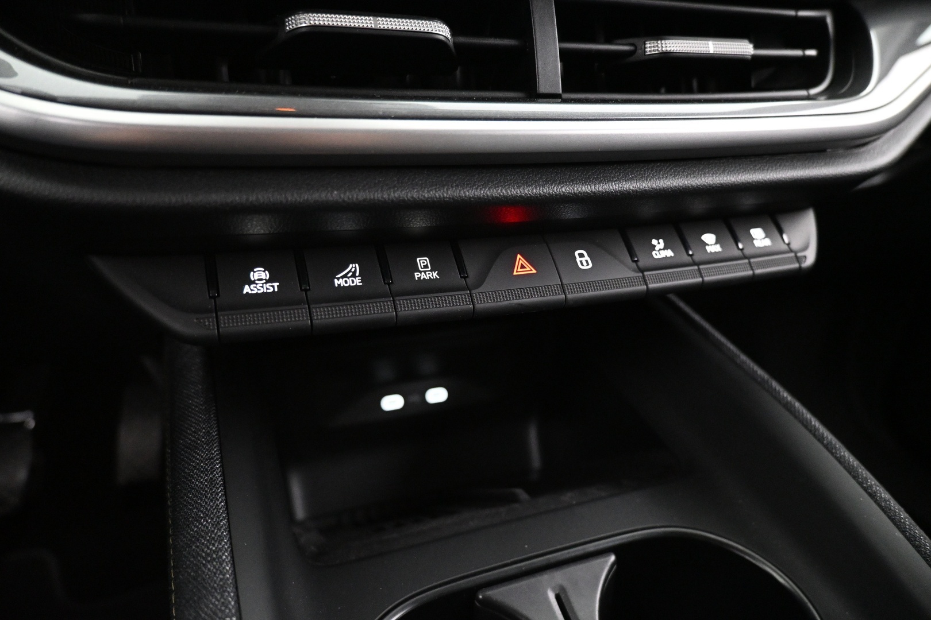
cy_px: 310
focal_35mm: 24
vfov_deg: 53.1
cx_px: 466
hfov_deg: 73.7
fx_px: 621
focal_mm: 16
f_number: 3.5
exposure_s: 1/20
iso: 4000
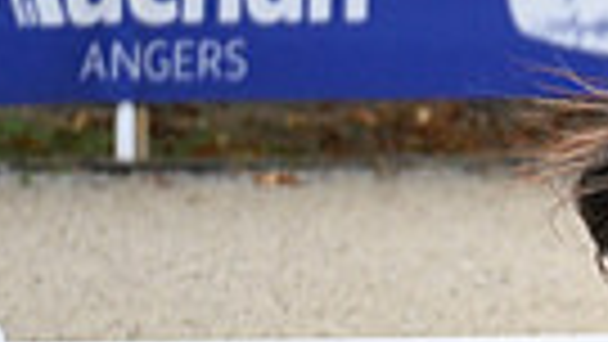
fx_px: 29025
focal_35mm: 1800
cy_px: 38
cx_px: 1090
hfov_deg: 1.2
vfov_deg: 0.7
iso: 2500
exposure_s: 1/1250
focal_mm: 400
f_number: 4.5
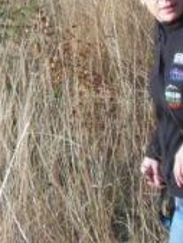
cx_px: -66
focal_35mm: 321
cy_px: -204
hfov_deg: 4.6
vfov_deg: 6.0
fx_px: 2260
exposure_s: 1/250
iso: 100
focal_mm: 8.7
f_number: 3.8
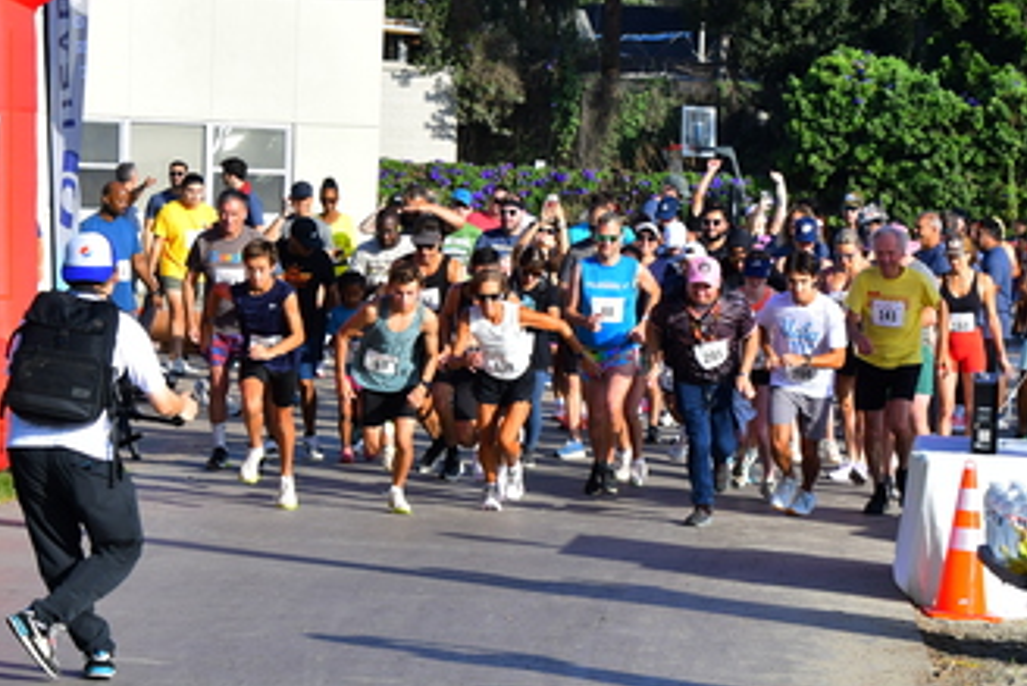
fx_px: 4452
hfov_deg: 13.2
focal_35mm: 156
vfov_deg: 8.8
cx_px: 586
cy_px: 277
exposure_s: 1/640
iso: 640
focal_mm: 62
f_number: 13
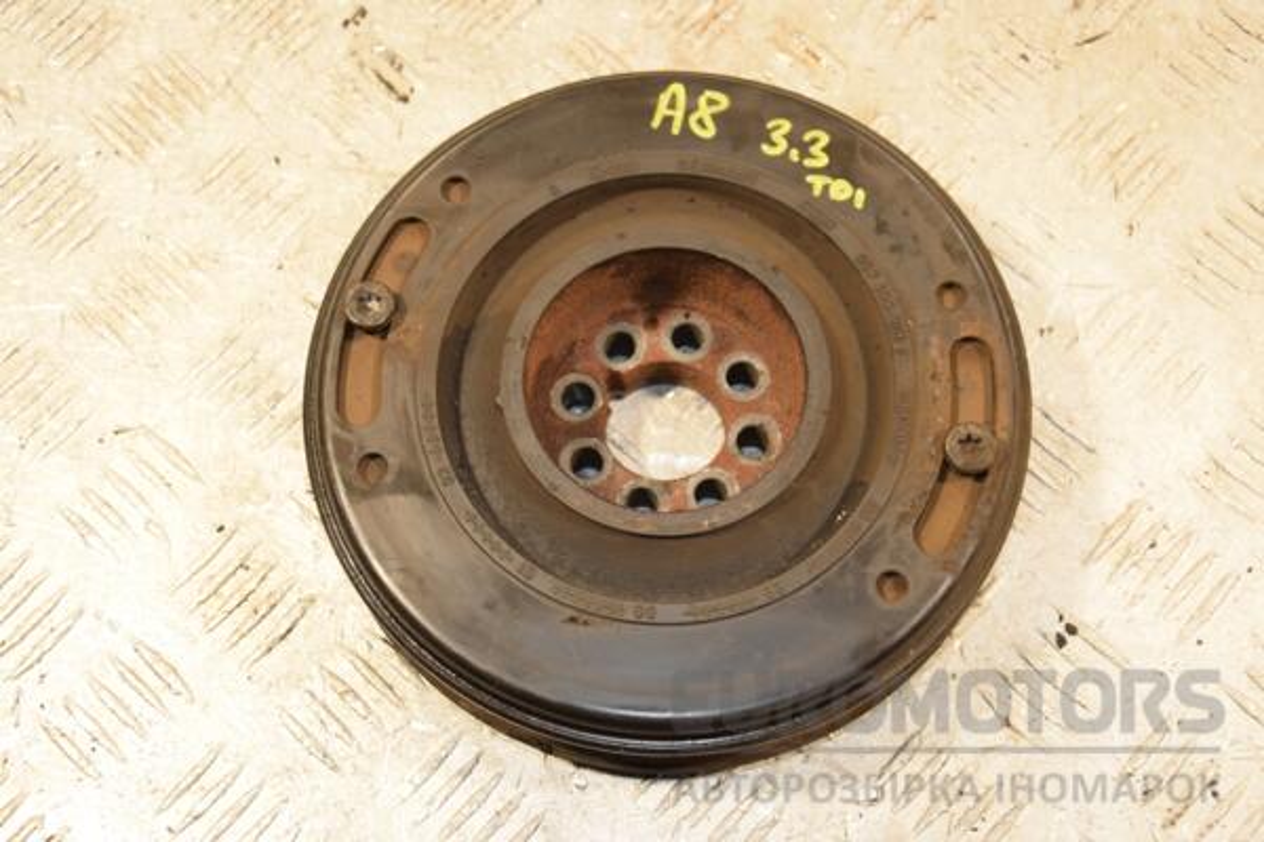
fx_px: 2001
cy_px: 421
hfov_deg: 35.1
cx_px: 632
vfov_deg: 23.8
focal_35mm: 57
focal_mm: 38
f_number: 5
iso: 800
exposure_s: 1/200
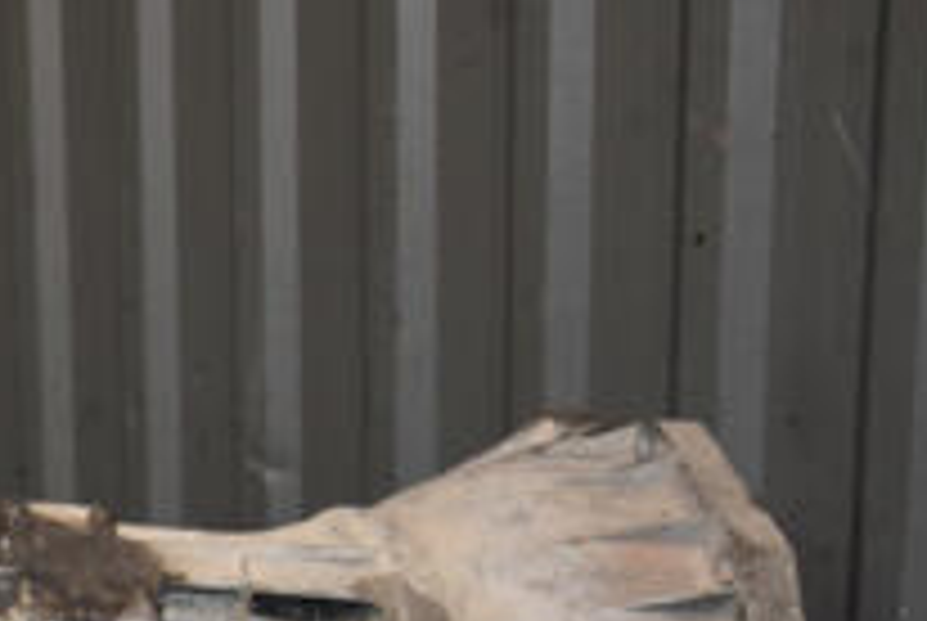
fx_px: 2476
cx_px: -292
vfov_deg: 14.0
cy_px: 680
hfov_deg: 19.5
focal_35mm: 96
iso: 800
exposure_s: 1/80
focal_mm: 22
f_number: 5
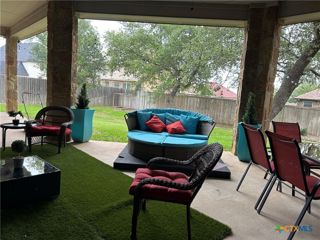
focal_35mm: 26
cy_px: 120
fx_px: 240
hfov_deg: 67.3
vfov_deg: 53.1
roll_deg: -3.3
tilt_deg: -7.6
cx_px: 160
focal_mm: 5.7
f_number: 1.5
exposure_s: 1/315
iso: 50
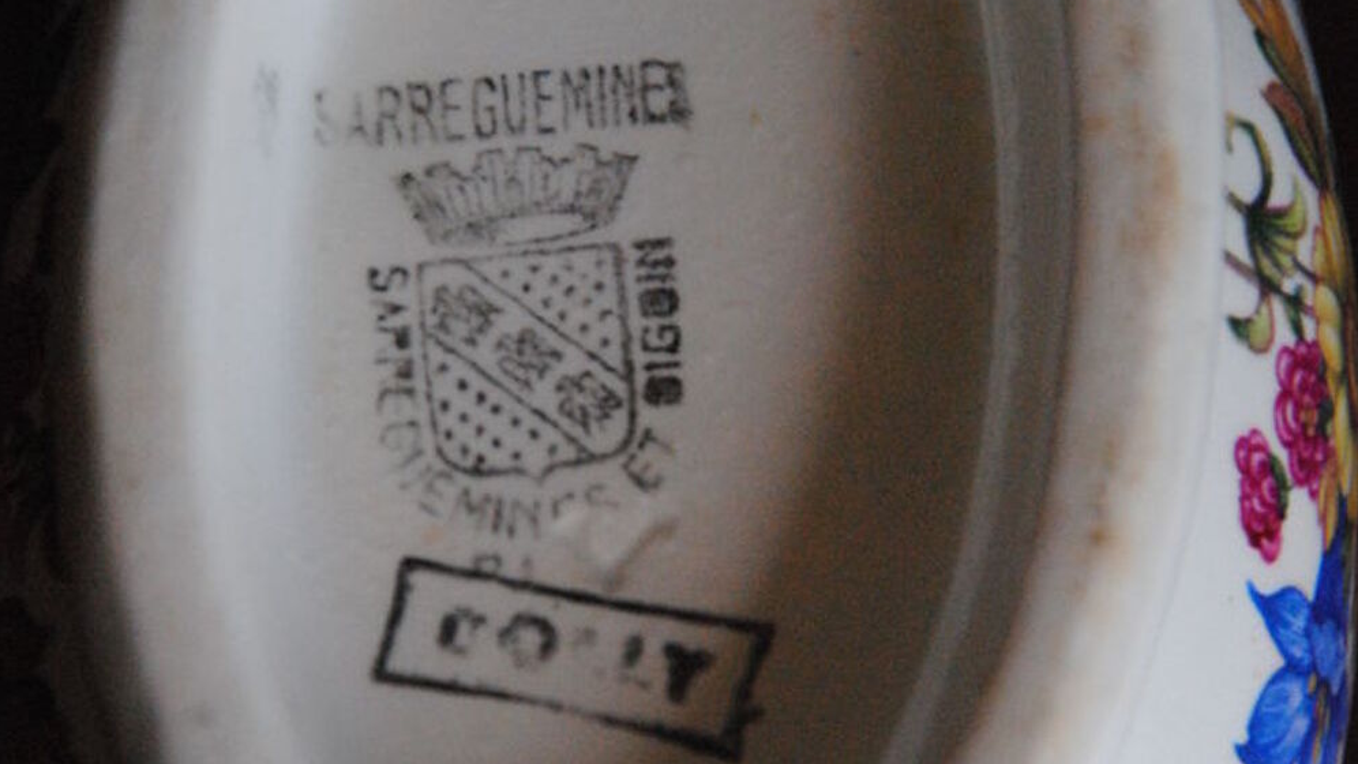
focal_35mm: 248
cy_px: 452
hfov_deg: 8.7
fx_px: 8922
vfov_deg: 4.9
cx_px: 678
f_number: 5.6
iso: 1600
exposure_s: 1/100
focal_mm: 105
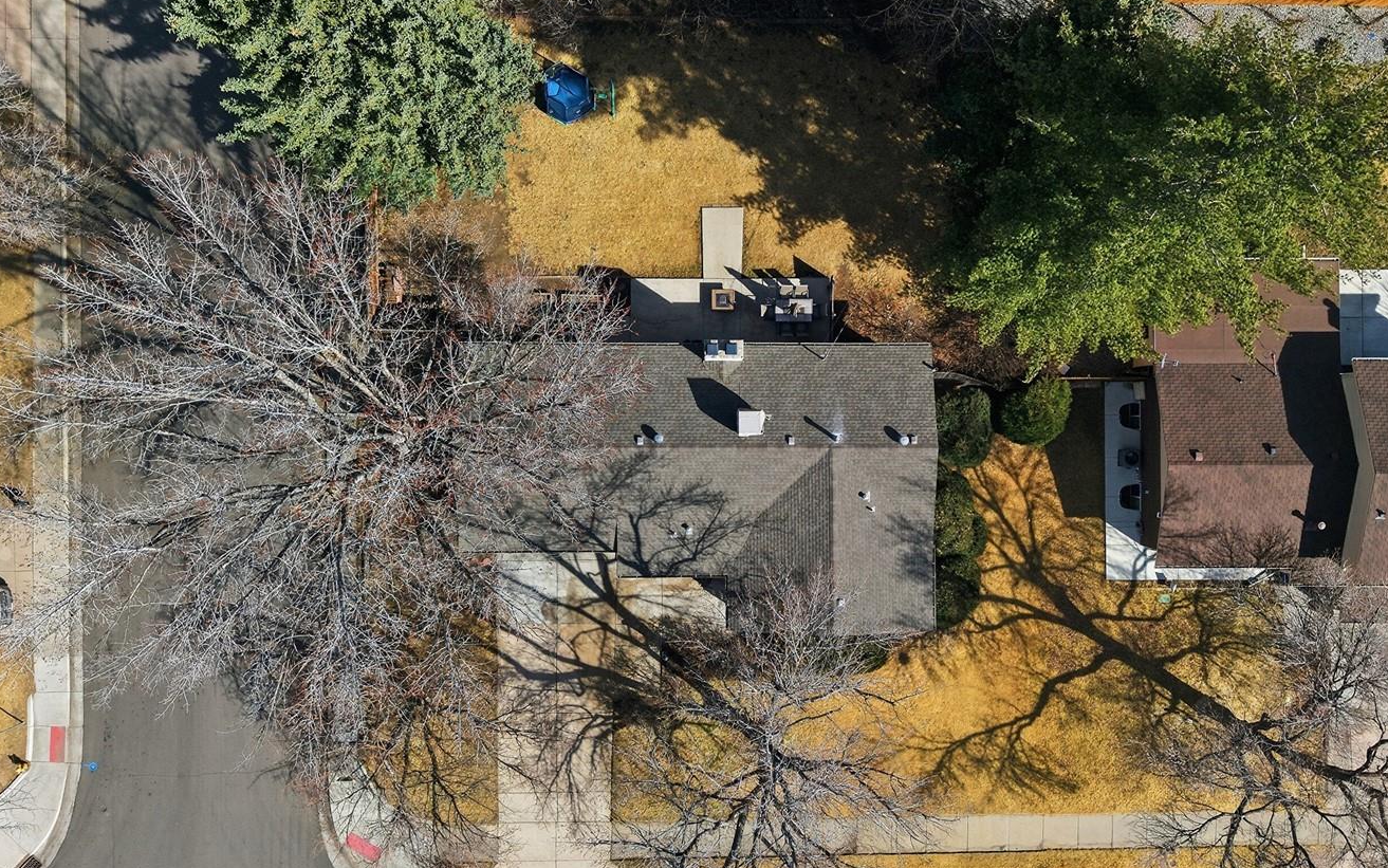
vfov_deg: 40.6
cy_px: 407
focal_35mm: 31
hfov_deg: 61.2
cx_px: 724
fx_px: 1173
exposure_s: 1/6400
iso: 100
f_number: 1.8
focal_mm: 8.7
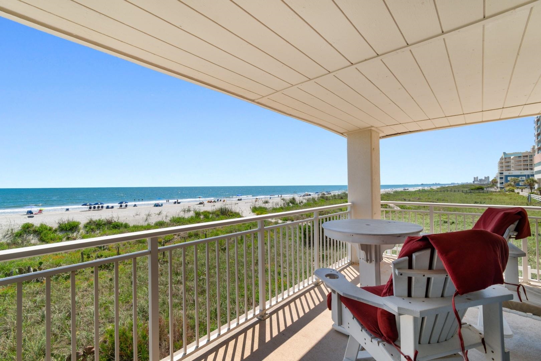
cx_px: 270
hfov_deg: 100.4
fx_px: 225
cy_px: 180
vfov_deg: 77.3
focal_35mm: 15
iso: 100
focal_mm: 10
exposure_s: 1/320
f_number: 10
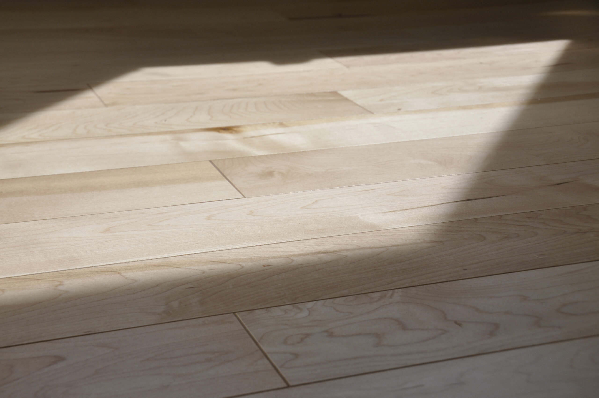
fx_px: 1097
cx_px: 300
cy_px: 199
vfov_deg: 20.6
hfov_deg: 30.5
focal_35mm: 66
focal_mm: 44
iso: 200
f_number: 11
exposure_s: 1/125
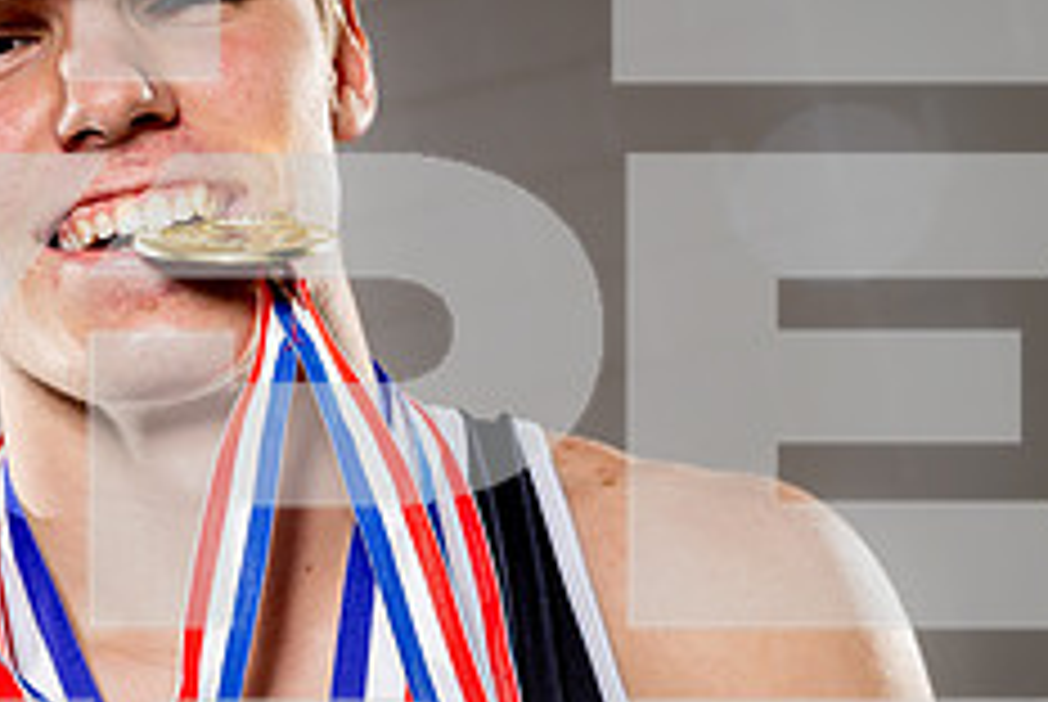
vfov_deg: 12.8
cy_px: 394
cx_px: 0
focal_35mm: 107
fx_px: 3119
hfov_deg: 18.6
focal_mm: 43
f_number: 5.6
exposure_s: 1/250
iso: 320
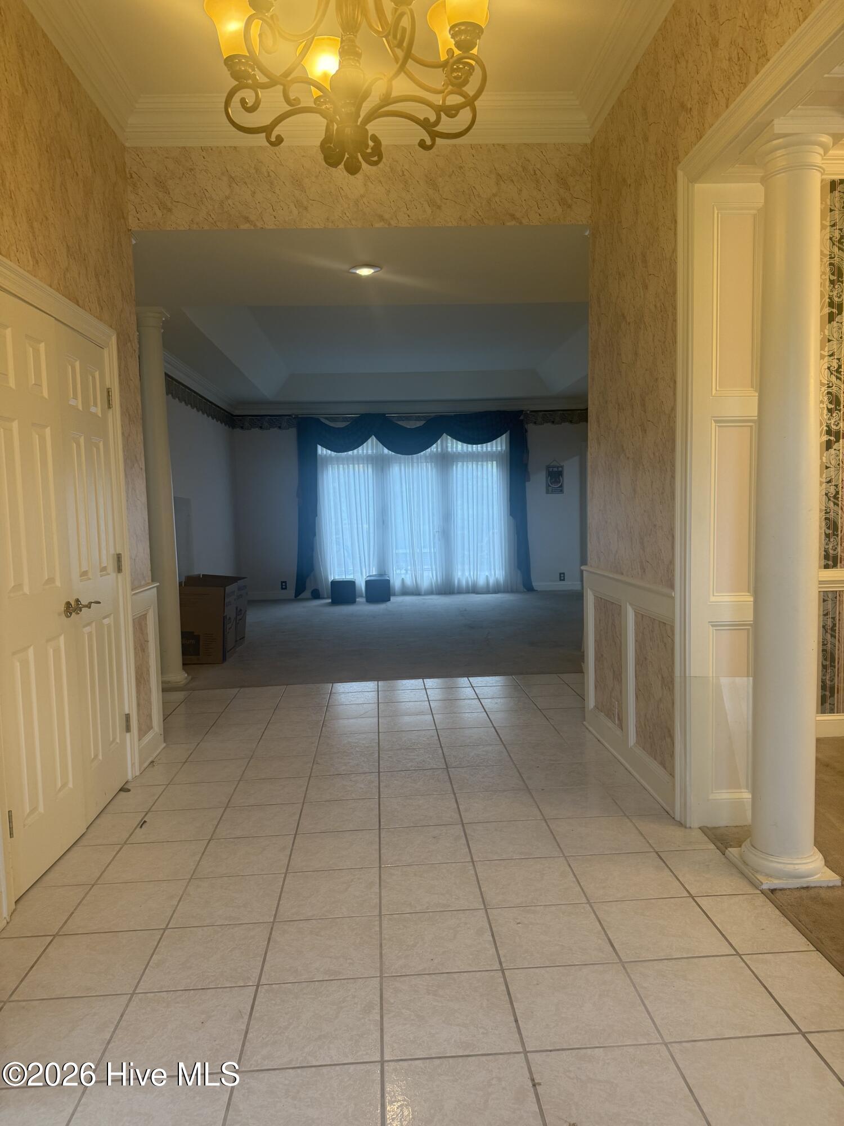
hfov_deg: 56.8
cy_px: 563
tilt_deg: -3.4
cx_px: 422
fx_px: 780
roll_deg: +1.3
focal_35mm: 24
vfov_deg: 71.6
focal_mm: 6.76
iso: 125
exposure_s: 1/60
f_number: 1.78
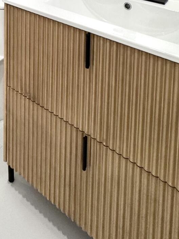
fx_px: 276
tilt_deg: -4.6
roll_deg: +0.8
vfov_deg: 33.0
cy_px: -79
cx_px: 4
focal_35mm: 40
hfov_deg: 33.2
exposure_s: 1/120
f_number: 2.2
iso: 160
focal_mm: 2.22
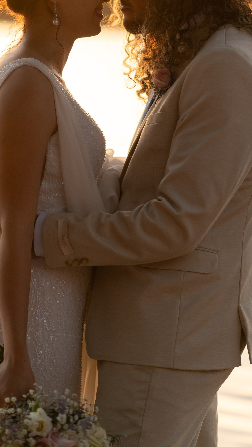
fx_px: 1651
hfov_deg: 8.7
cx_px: 99
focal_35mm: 139
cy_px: 102
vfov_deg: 15.4
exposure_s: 1/2000
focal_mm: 85
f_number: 2
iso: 400
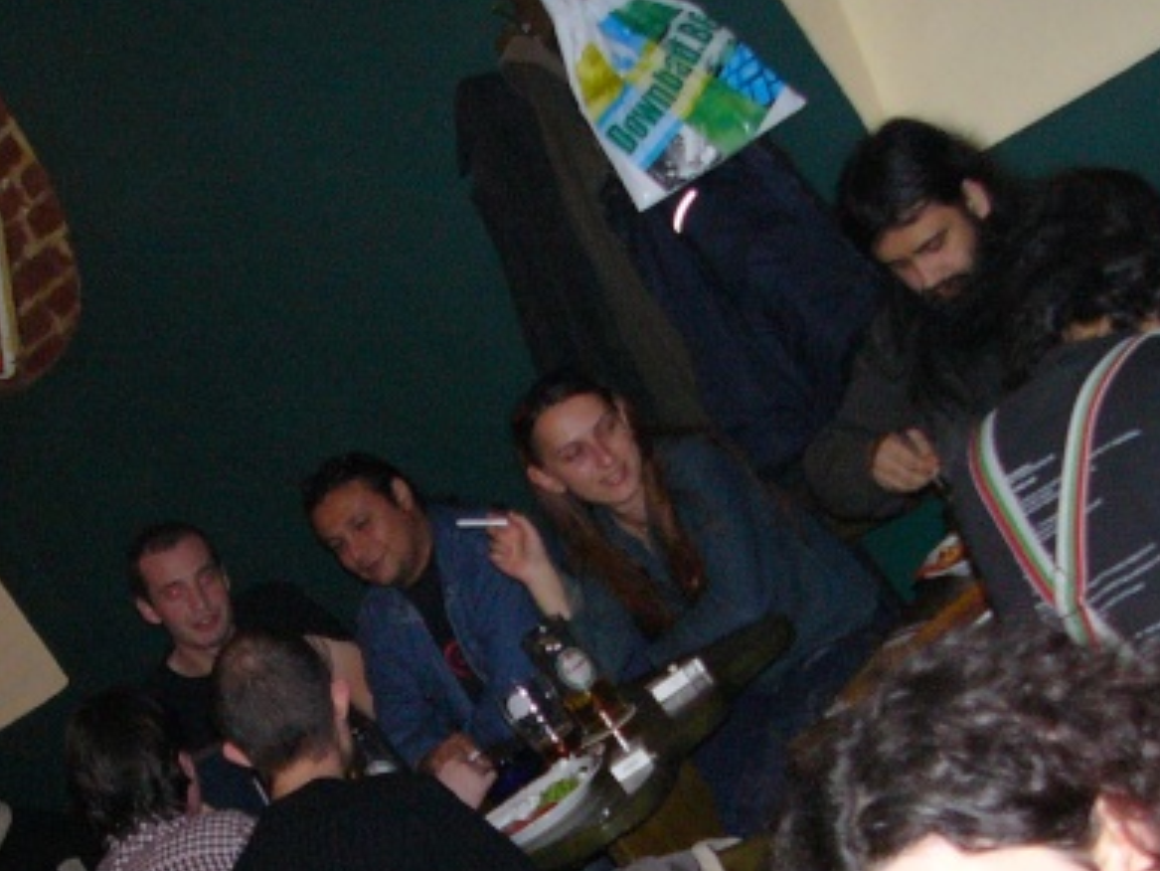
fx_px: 2481
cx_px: 379
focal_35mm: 74
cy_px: 802
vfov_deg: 19.5
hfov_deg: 26.2
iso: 200
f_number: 2.8
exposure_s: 1/80
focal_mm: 6
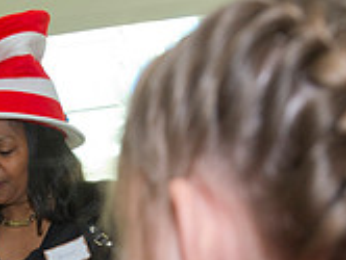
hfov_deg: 17.1
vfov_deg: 12.8
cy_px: 283
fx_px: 1141
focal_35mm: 114
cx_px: 60
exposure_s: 1/250
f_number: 5.6
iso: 1250
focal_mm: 34
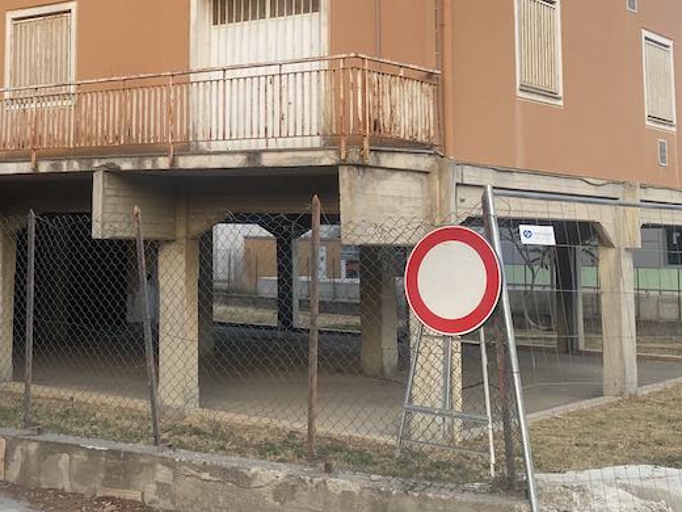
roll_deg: -1.5
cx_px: 89
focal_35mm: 60
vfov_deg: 24.1
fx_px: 1182
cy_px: 106
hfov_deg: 30.9
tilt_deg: +7.0
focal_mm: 4.25
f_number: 1.8
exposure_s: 1/122
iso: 32
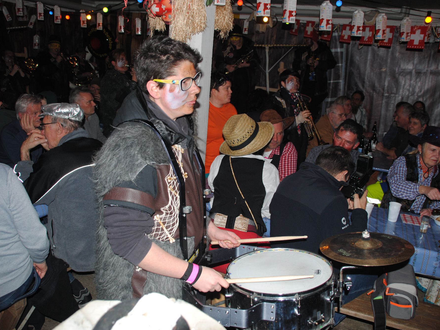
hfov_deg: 60.0
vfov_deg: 46.8
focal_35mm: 30
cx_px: 221
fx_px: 381
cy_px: 166
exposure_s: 1/60
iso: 200
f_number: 3.5
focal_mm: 18
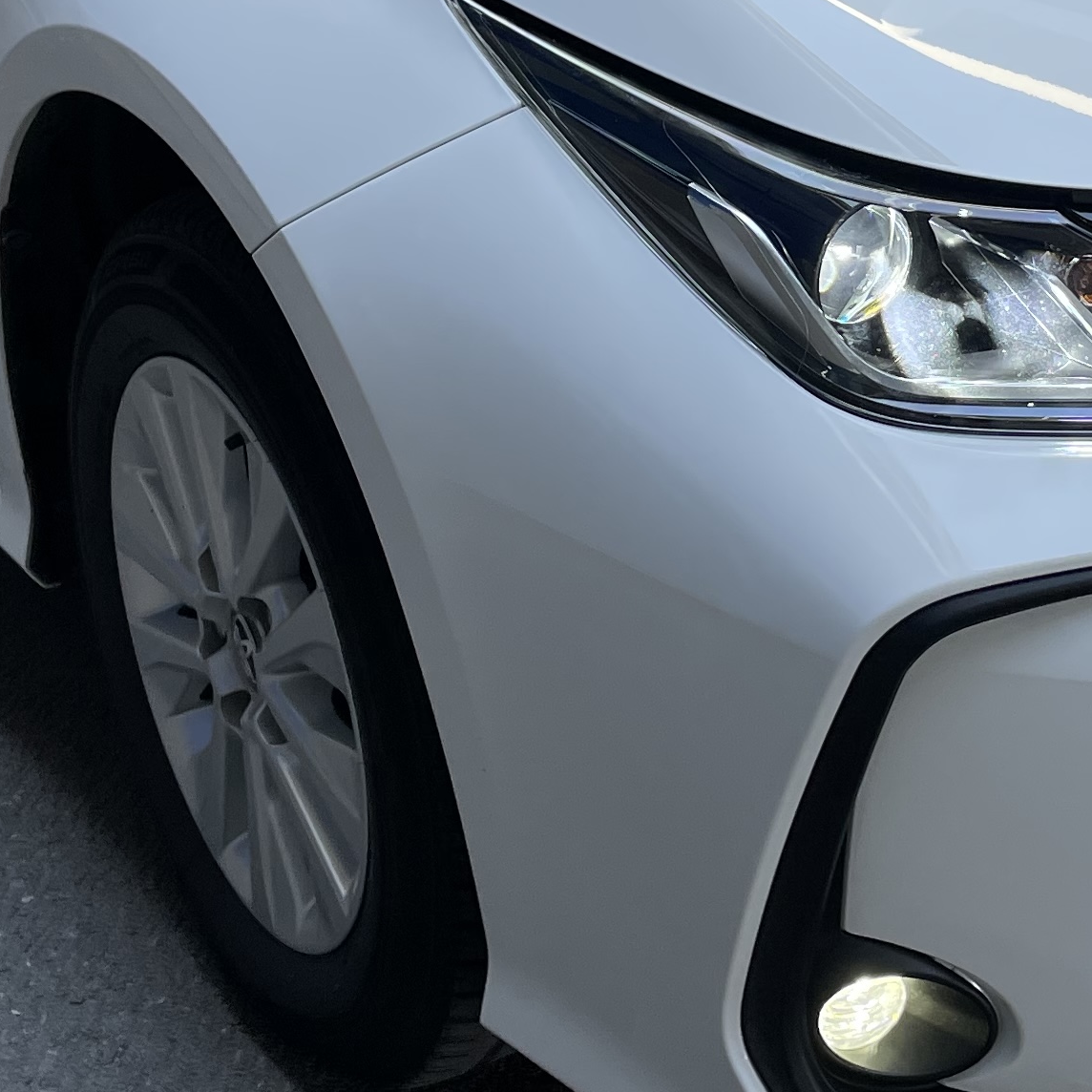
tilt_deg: -16.6
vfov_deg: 21.0
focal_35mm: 81
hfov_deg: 21.0
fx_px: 2891
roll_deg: +3.3
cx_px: 957
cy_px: 137
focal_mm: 4.2
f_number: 1.6
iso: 32
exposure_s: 1/219
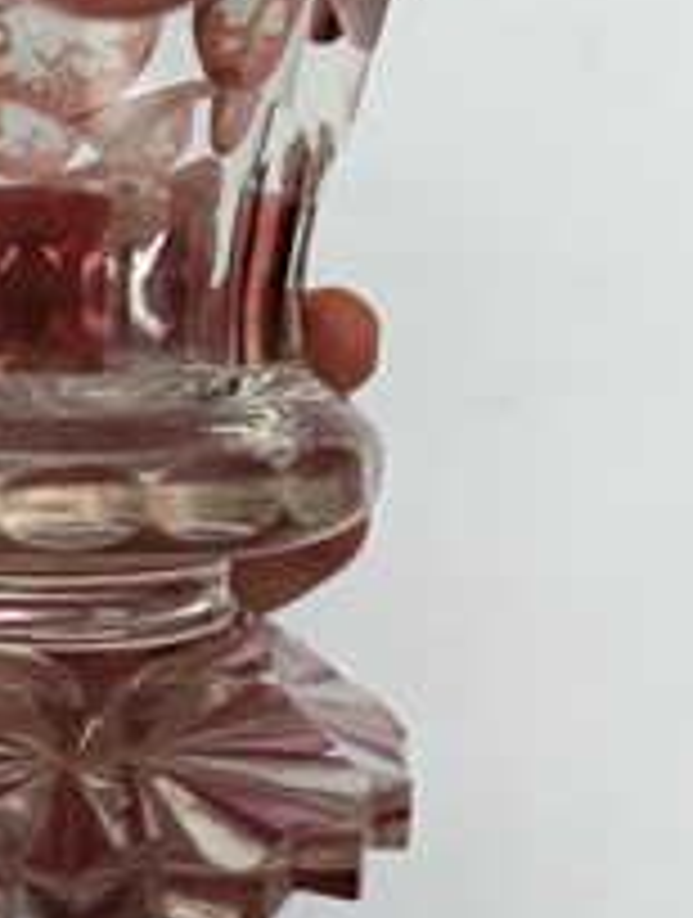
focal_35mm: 47
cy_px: 144
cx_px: 133
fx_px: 1249
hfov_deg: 30.2
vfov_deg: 38.4
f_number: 1.85
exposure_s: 1/240
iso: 229
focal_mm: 6.81
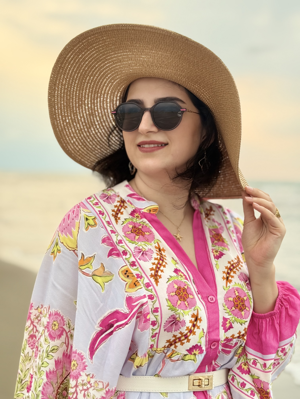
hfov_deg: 30.3
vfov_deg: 39.7
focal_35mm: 48
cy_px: 200
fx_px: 555
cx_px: 150
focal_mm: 6.76
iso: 100
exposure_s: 1/318
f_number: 1.78
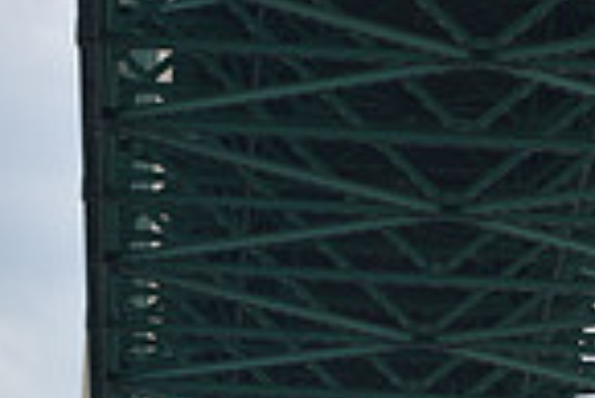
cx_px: 482
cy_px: 1157
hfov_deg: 3.8
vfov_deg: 2.5
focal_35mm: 540
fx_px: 8934
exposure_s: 1/800
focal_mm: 135
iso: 250
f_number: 10
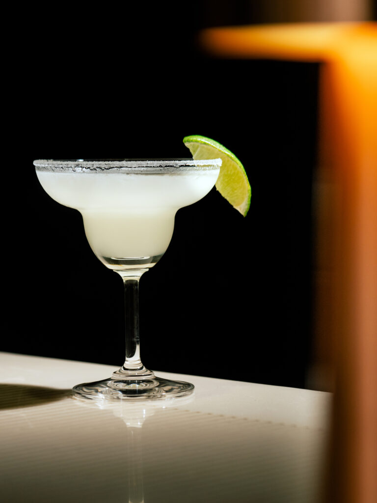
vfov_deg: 16.4
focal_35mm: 120
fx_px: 1743
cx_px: 188
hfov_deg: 12.3
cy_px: 252
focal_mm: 60
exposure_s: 1/125
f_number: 3.5
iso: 400
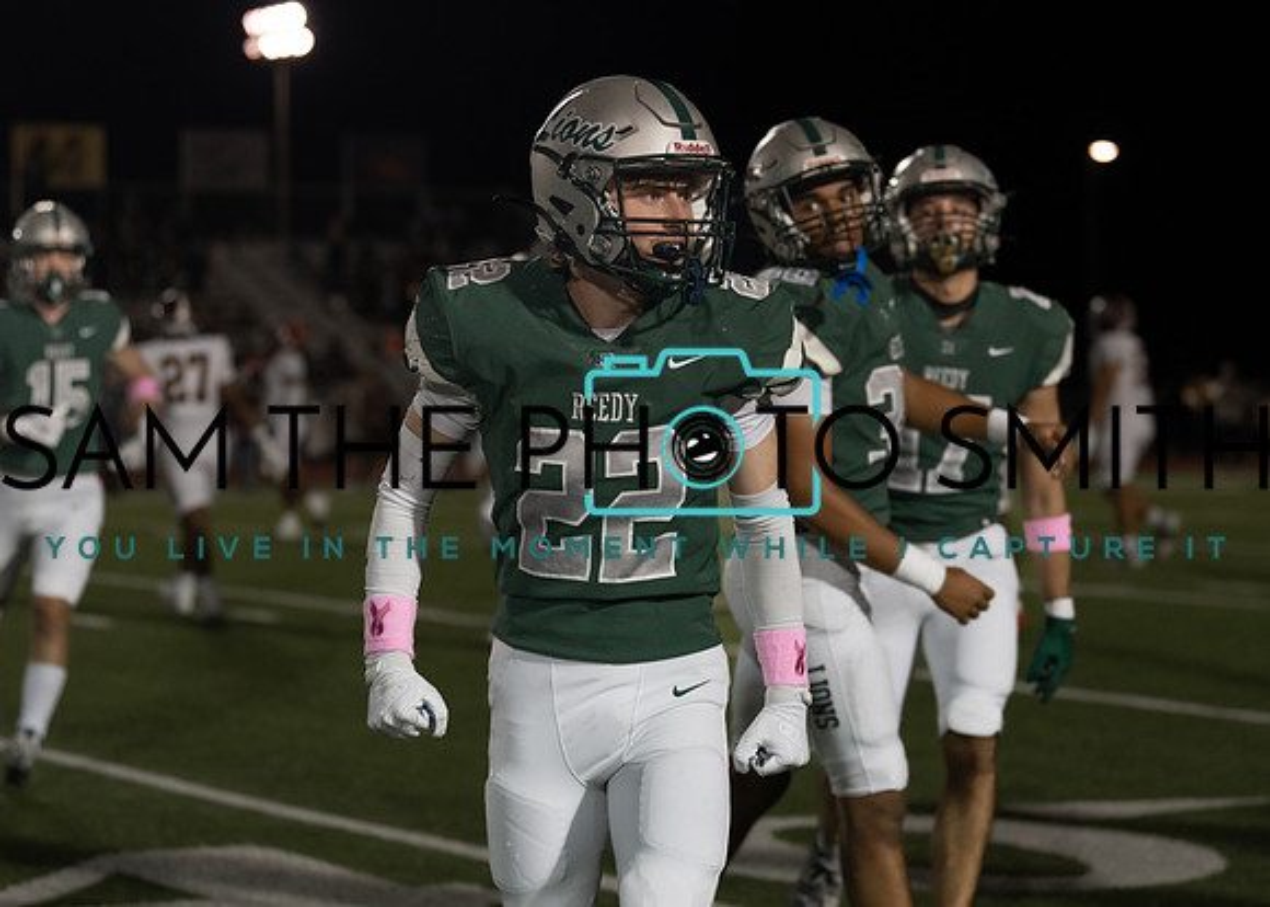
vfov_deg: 12.9
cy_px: 437
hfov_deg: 18.0
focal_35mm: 111
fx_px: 4018
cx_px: 588
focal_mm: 78
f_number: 2.8
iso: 1000
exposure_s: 1/1000
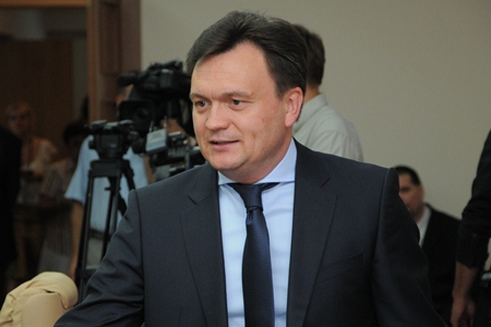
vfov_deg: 9.3
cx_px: 246
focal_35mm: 147
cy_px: 164
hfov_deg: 14.0
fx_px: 2005
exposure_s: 1/160
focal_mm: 98
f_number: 5.6
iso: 1250
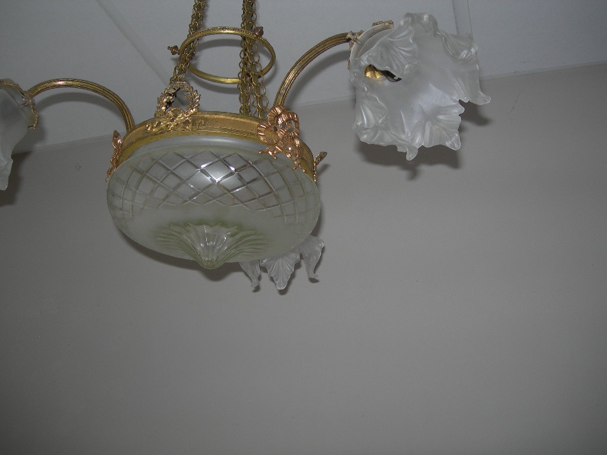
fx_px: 666
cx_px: 304
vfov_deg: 37.7
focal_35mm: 38
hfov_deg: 49.0
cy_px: 228
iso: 50
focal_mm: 7.8
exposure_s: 1/60.1
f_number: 2.8
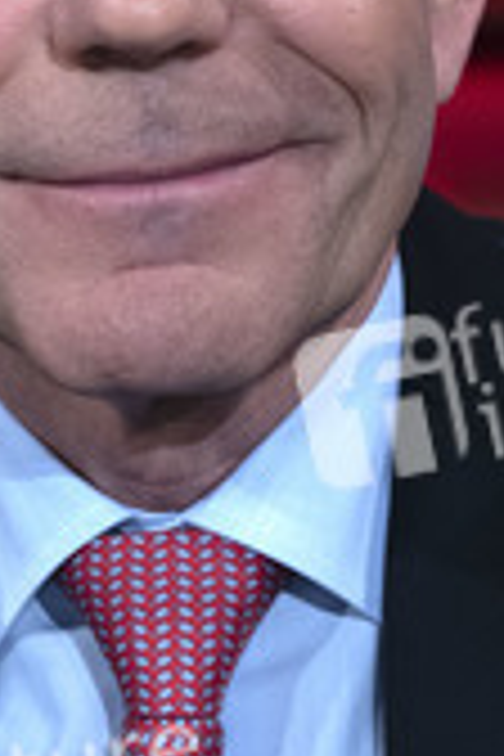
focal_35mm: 162
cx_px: 117
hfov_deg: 8.5
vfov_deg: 12.6
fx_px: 3402
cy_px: 158
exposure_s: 1/125
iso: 1600
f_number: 5.6
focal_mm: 68
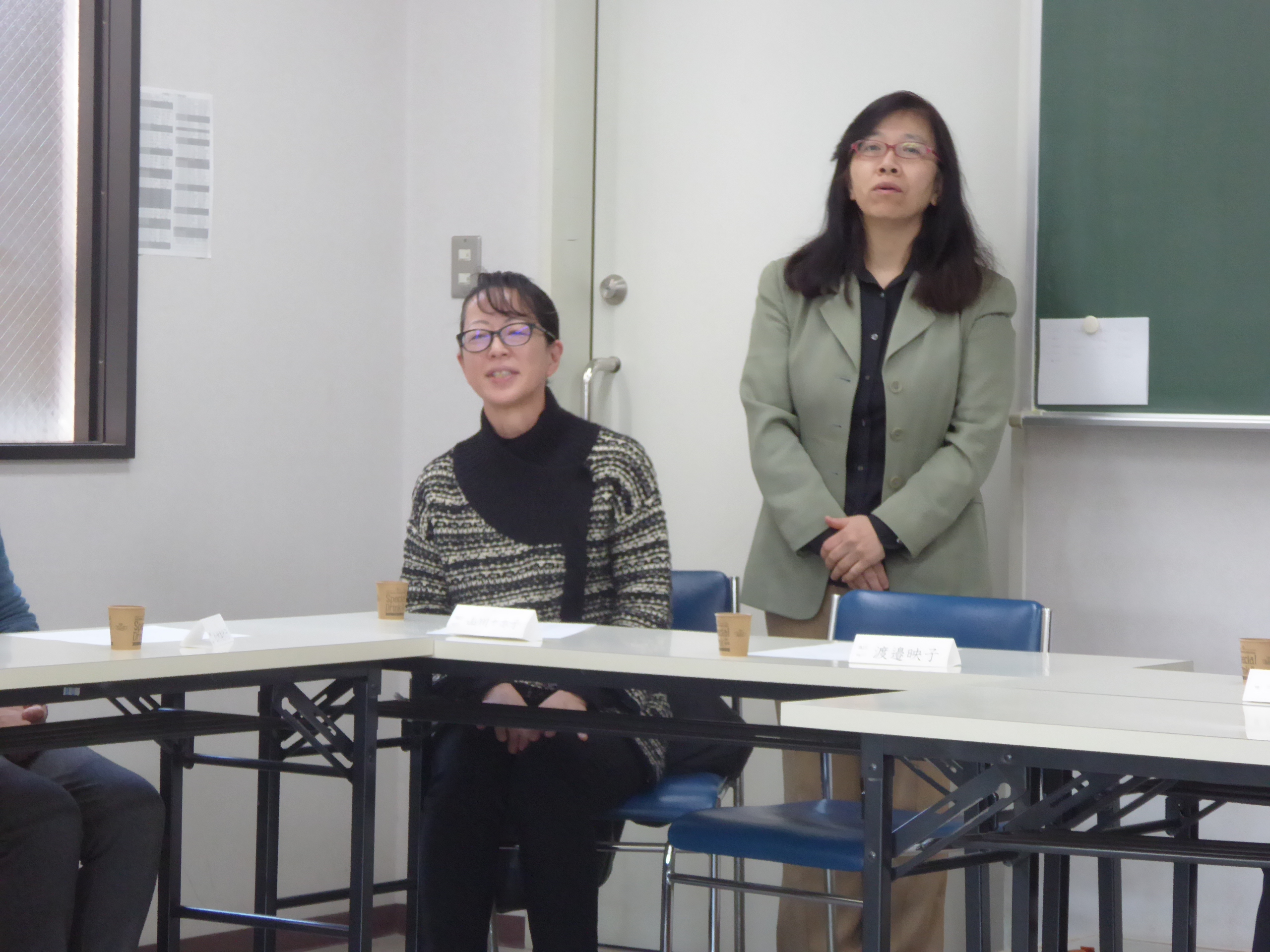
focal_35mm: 117
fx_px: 4293
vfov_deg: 12.7
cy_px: 476
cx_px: 635
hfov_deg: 16.8
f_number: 5.1
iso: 400
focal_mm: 19
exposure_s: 1/30
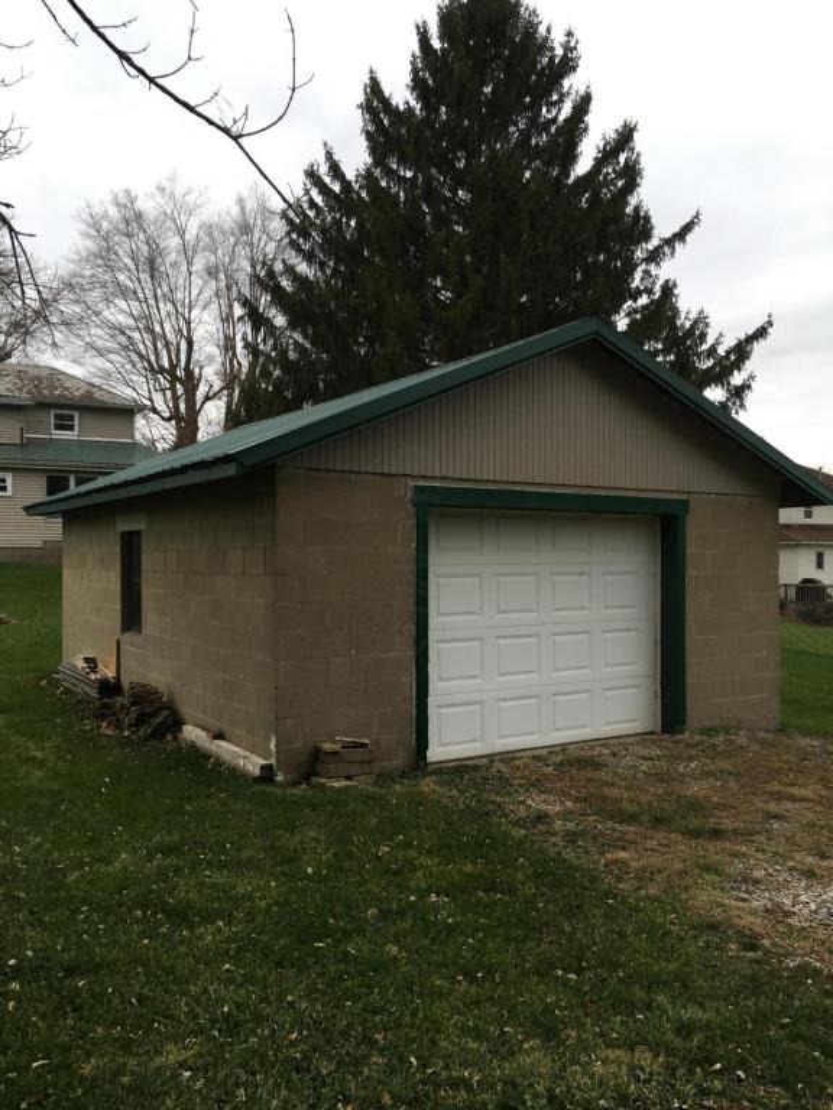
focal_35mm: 29
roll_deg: +0.2
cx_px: 416
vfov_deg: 61.7
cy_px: 555
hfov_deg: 48.2
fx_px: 930
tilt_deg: -0.1
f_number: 2.2
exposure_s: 1/120
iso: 25
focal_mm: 4.15
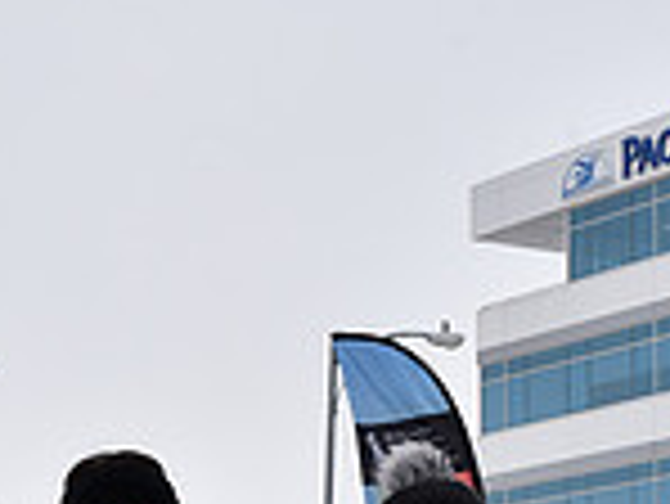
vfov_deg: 10.6
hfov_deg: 14.5
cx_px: 90
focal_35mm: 135
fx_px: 2615
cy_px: 790
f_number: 9
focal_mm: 36
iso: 400
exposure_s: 1/400
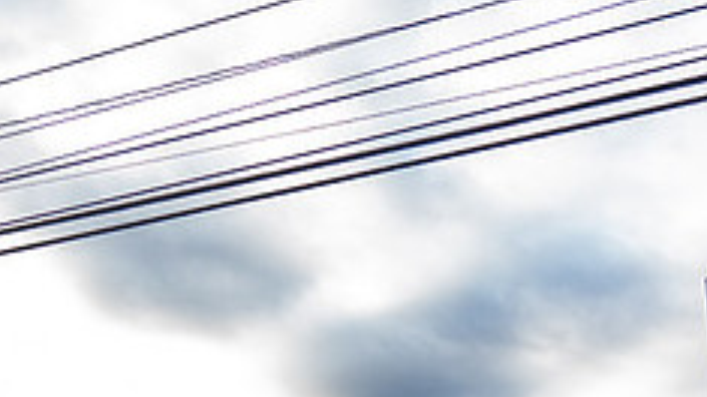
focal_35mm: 62
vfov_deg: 18.0
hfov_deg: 32.9
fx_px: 1162
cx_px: 144
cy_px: 528
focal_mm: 24
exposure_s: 1/200
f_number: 4
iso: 250
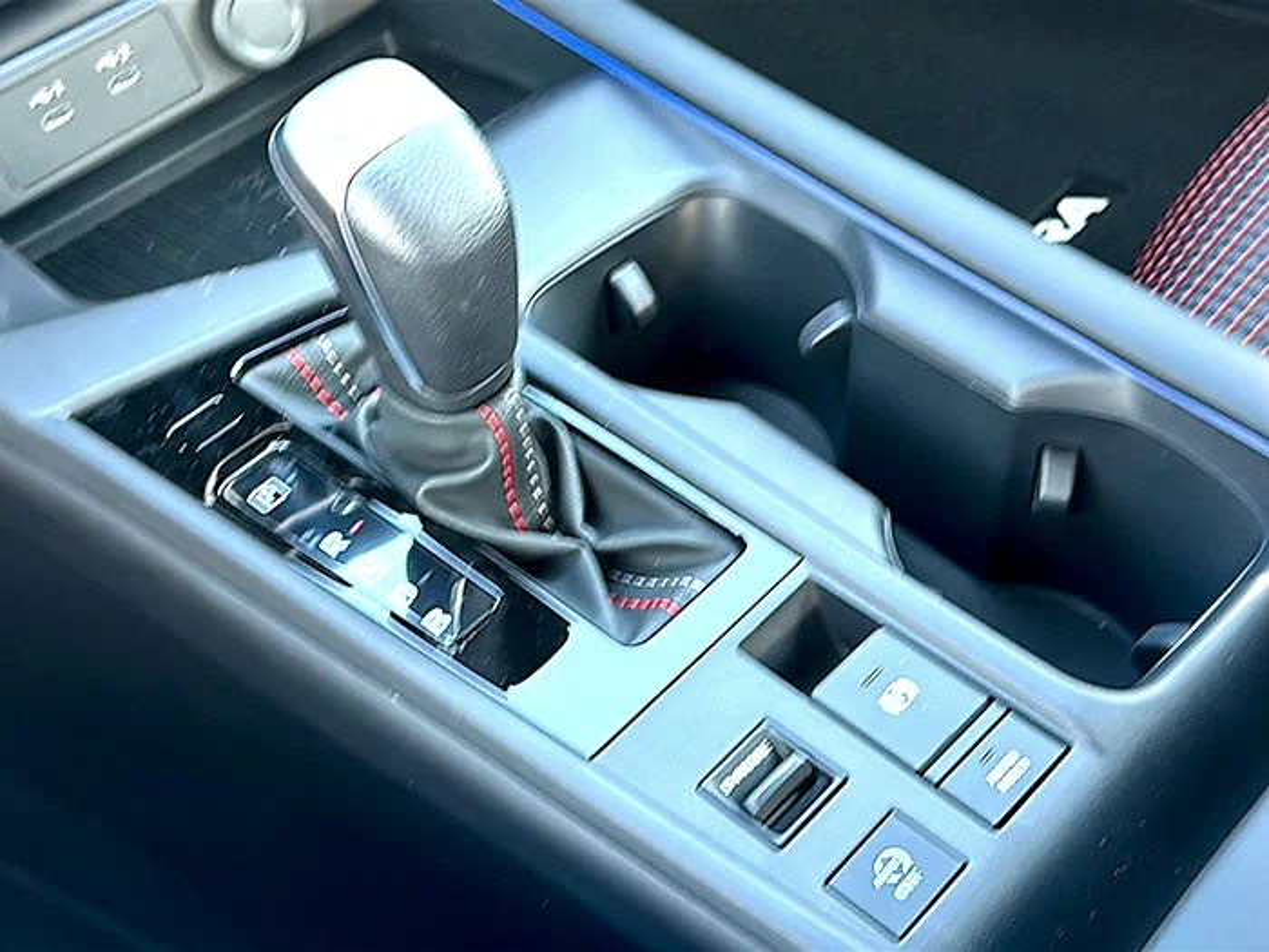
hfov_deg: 45.8
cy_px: 476
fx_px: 1503
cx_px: 634
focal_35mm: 41
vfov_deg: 35.1
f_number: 1.78
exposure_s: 1/40
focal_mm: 6.86
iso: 64
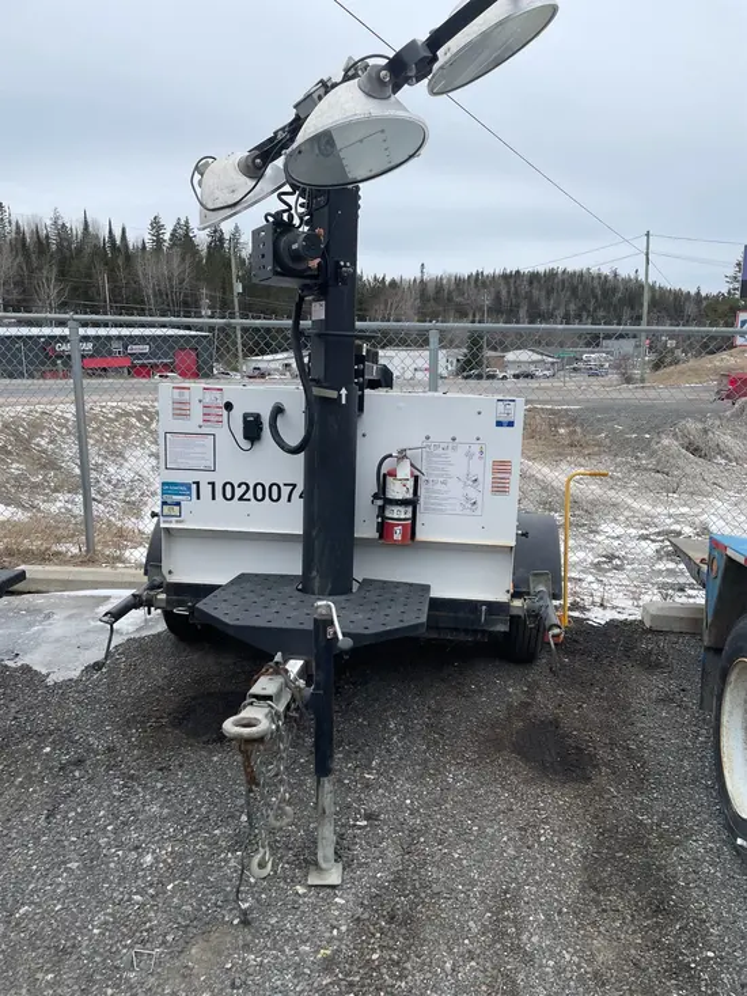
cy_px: 498
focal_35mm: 26
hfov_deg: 53.1
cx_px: 374
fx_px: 748
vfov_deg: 67.3
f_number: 1.6
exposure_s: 1/1715
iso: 32
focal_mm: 4.2
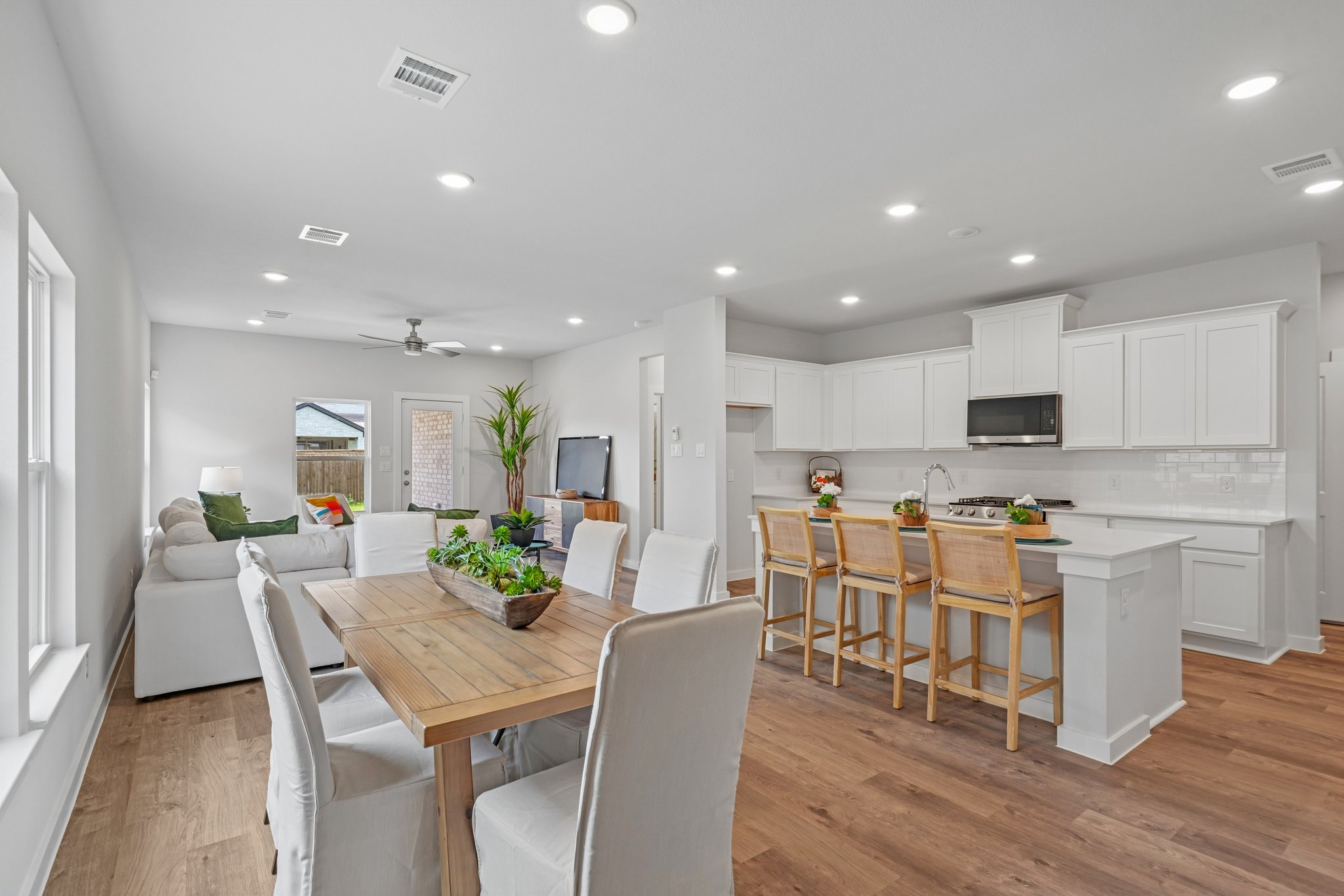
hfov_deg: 93.3
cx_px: 672
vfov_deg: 70.4
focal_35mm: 17
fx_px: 635
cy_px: 448
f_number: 8
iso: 400
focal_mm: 17
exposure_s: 1/20
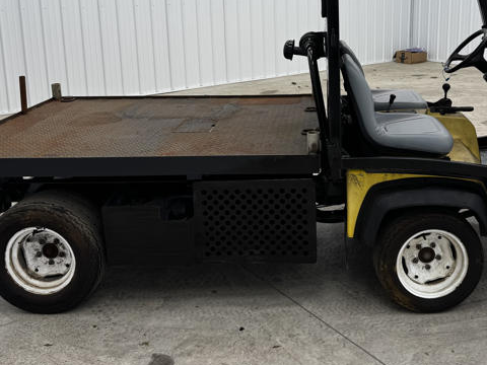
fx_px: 563
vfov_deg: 35.2
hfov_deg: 46.4
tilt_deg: -11.8
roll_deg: +0.3
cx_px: 300
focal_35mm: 40
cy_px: 90
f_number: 1.78
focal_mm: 6.76
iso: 80
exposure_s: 1/120
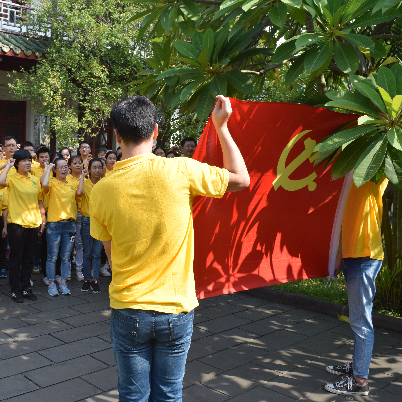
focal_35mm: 39
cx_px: 104
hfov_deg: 41.6
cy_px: 203
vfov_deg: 42.8
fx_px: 512
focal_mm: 20
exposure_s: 1/250
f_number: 8
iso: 220
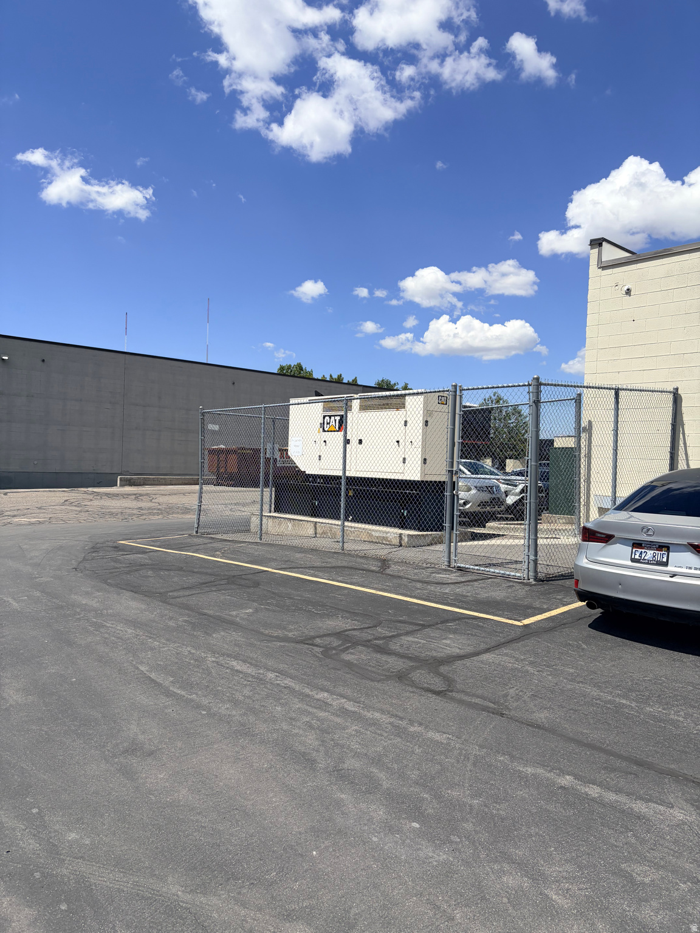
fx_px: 701
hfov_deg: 53.1
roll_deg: +0.8
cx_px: 350
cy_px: 466
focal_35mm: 26
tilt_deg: -0.5
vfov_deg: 67.3
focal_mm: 5.96
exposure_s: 1/7813
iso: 64
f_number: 1.6
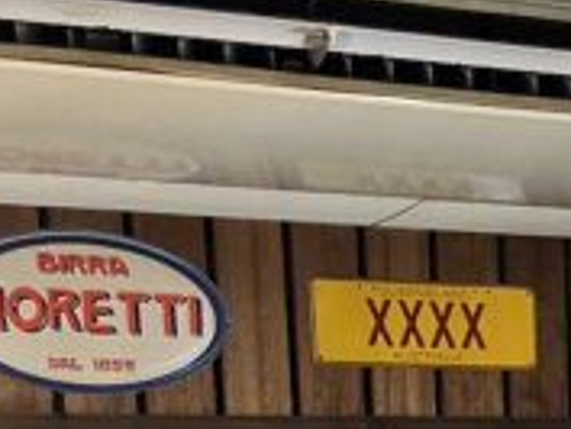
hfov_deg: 16.8
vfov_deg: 11.9
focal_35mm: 110
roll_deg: +0.9
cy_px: 892
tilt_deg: -12.5
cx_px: 755
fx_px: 1816
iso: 500
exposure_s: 1/33
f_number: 1.6
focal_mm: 5.1
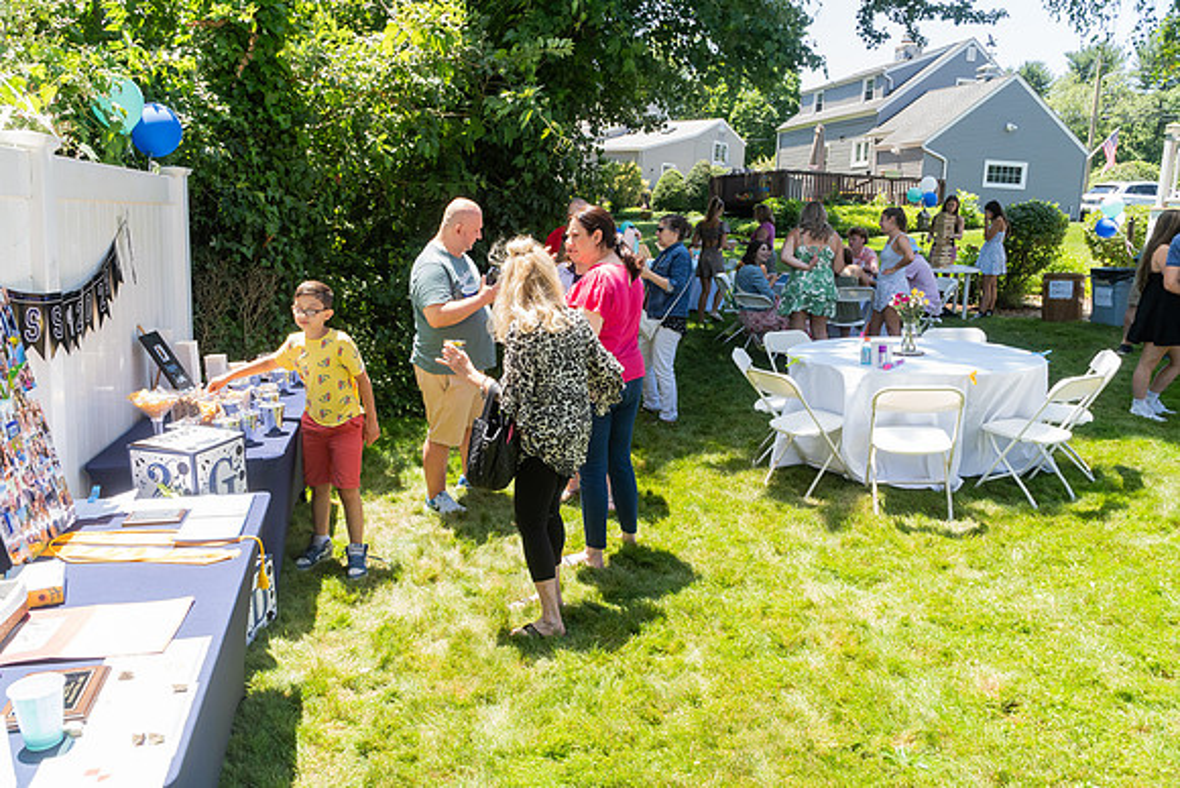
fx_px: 885
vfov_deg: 48.0
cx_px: 590
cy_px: 394
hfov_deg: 67.4
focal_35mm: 27
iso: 640
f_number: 7.1
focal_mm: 18
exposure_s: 1/200
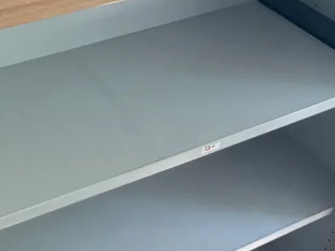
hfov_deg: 31.2
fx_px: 581
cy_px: 99
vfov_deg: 24.4
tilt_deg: -35.3
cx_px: 58
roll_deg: +2.1
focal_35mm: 60
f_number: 2.2
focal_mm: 2.22
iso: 250
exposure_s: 1/121
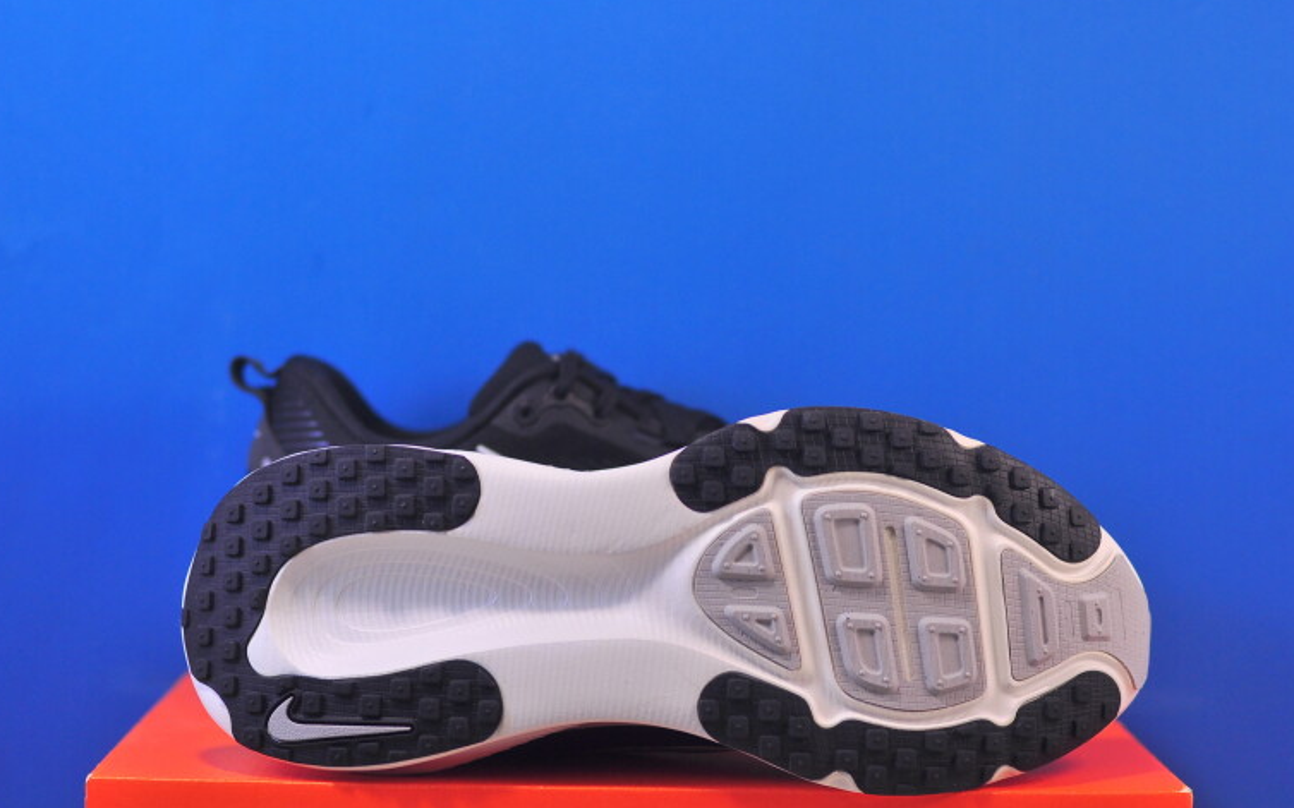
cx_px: 637
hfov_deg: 25.5
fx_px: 2856
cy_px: 416
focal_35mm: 81
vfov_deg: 16.1
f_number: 2.5
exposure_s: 1/320
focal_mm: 50
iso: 250
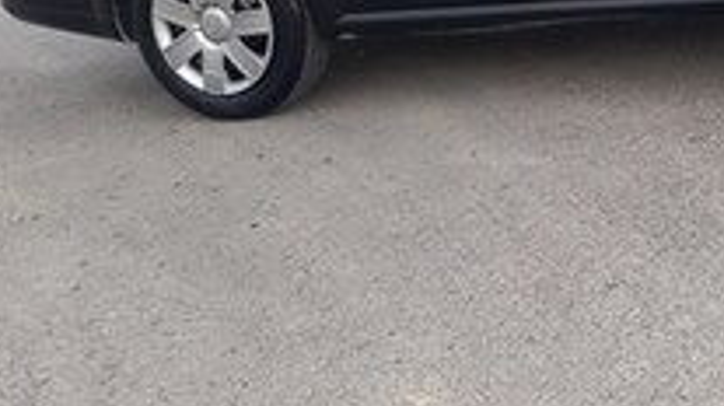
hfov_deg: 21.6
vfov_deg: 12.6
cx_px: 790
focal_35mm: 94
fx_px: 1803
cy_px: -65
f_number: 1.9
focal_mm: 3.6
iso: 40
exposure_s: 1/420
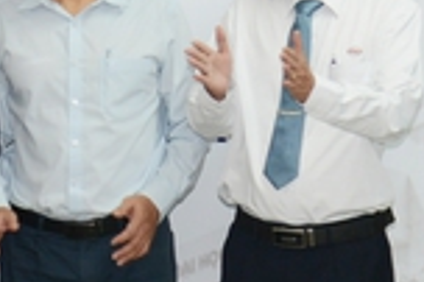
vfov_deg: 6.8
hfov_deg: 9.6
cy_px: 22
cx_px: -363
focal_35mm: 202
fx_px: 2377
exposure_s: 1/100
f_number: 4
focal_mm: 48
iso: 800
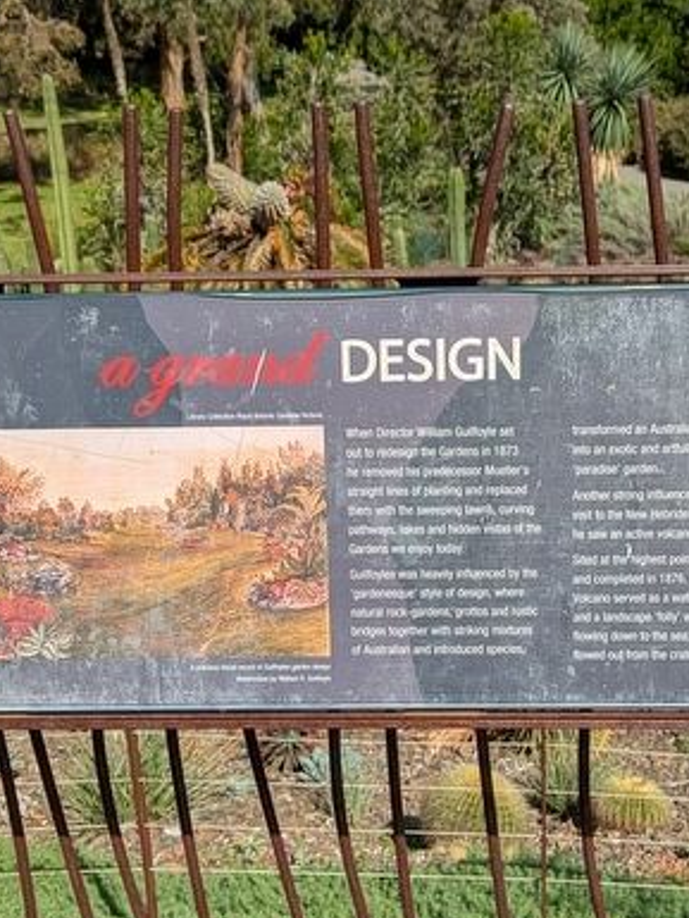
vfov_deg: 36.7
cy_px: 532
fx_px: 1379
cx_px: 457
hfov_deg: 27.9
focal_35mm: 52
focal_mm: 5.43
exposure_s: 1/2841
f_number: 1.89
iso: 43
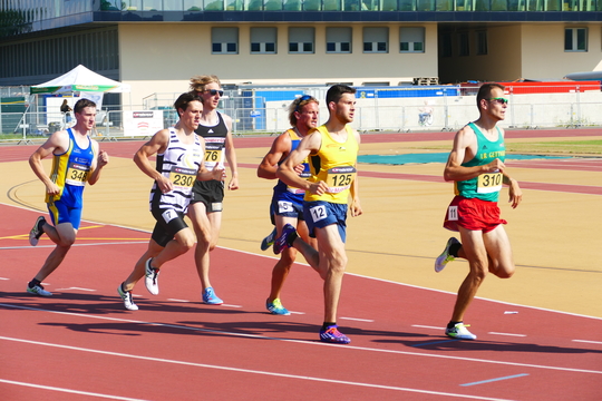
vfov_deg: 11.2
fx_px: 2040
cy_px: 200
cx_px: 301
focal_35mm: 122
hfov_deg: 16.8
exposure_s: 1/1000
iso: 125
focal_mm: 44.41
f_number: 3.9
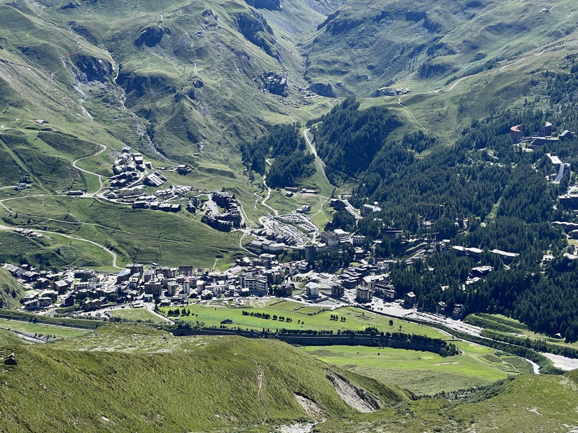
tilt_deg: -11.6
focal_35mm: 77
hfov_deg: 25.3
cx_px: 289
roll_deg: +1.6
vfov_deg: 19.1
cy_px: 216
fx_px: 1286
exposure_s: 1/407
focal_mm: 9
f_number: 2.8
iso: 32
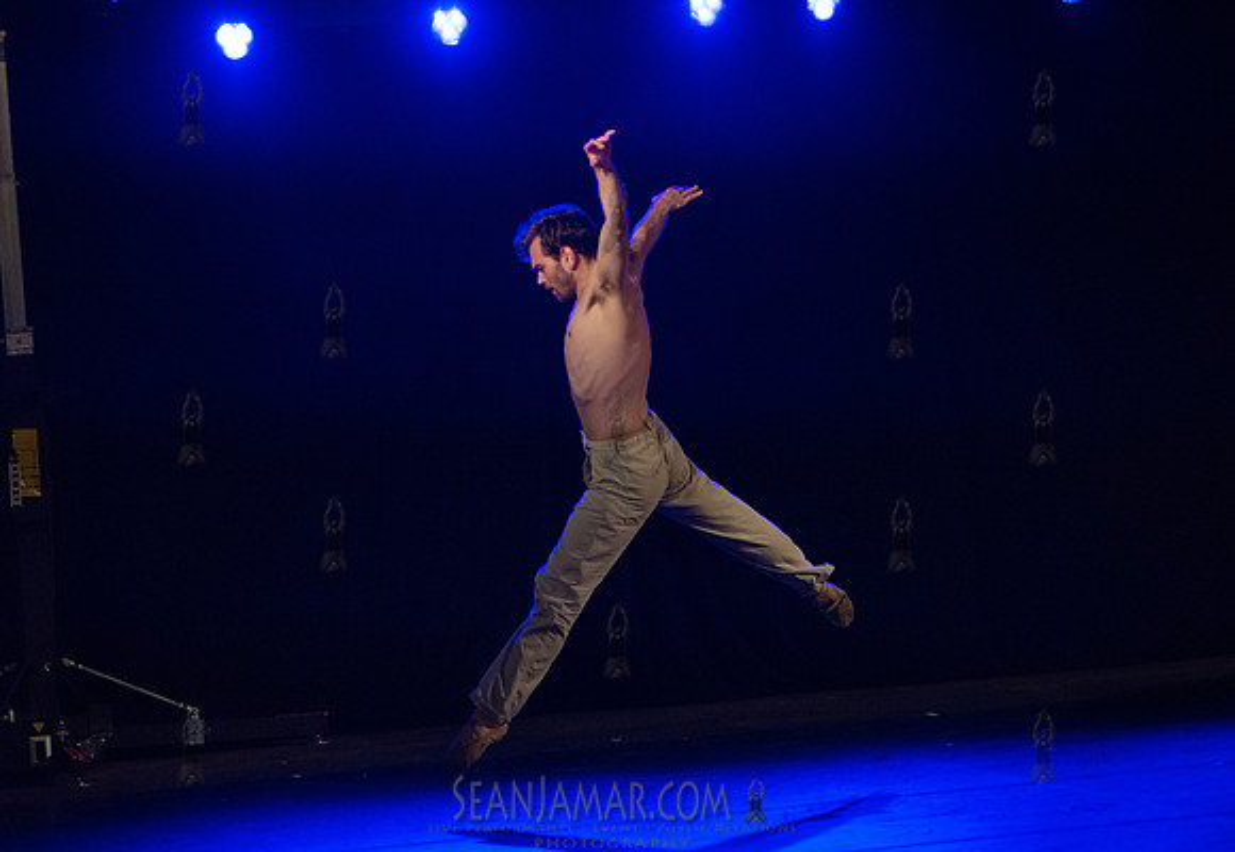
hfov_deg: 12.3
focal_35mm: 165
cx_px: 664
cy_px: 443
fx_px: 5720
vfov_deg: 8.5
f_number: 2.8
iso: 4000
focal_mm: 155
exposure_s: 1/1000
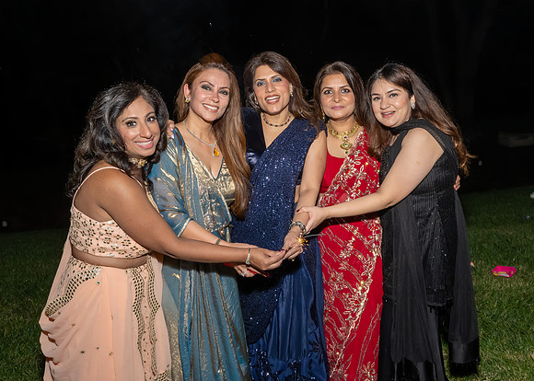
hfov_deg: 59.6
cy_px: 158
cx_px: 287
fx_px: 465
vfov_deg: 44.4
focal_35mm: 31
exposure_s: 1/250
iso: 640
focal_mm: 17
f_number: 9
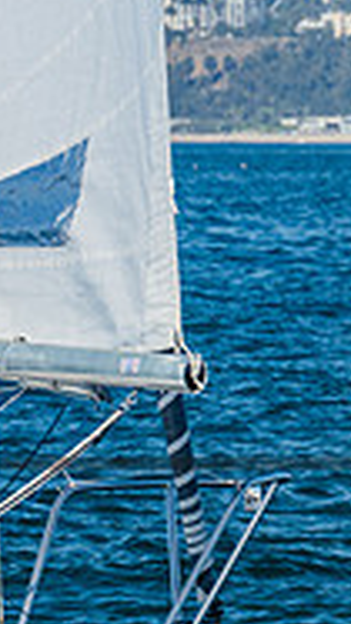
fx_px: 12045
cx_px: -606
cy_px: 476
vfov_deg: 3.0
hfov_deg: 1.7
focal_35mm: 727
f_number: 10
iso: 400
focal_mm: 155
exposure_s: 1/320
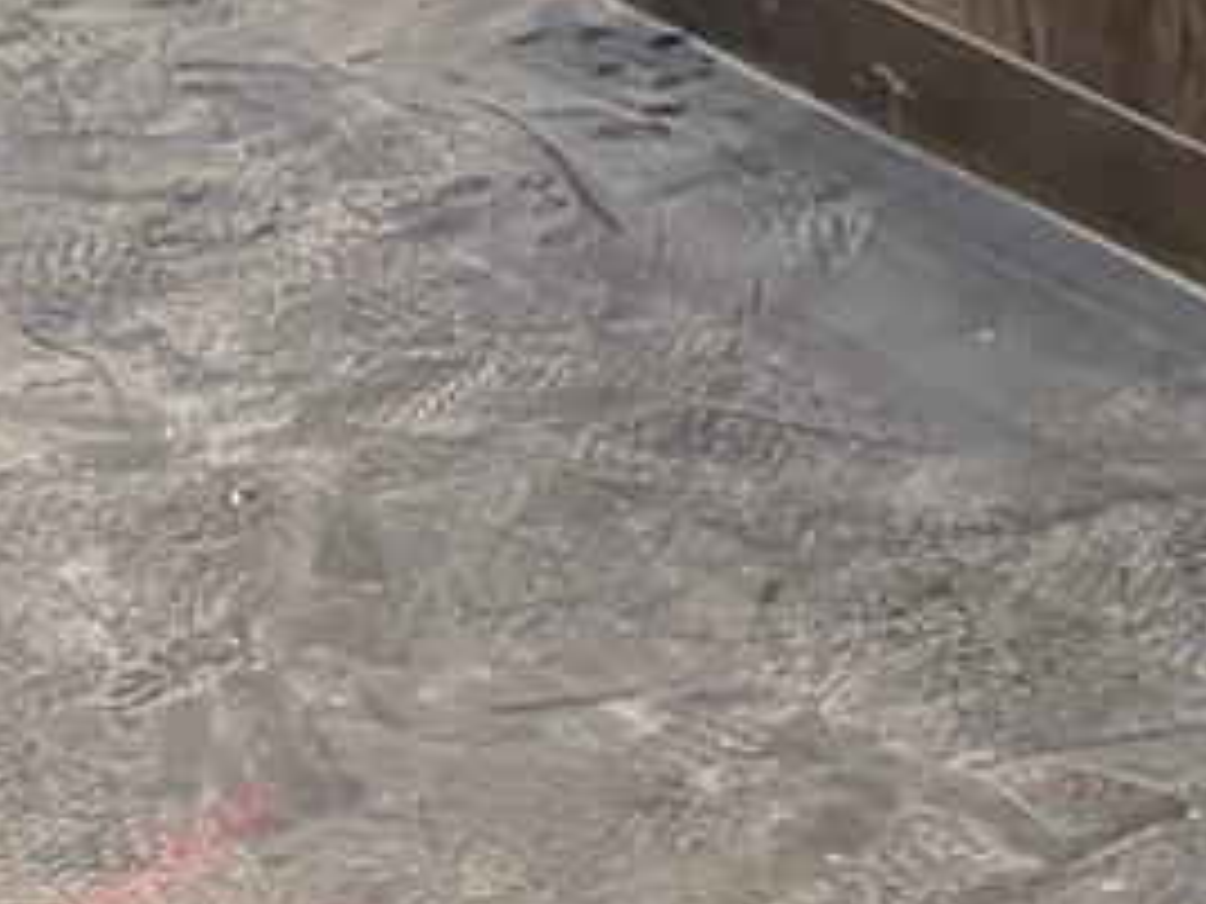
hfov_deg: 8.4
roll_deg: +0.4
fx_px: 6933
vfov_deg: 6.9
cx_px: 3622
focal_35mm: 199
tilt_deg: -9.2
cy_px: -1520
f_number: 1.6
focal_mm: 5.96
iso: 125
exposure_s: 1/63
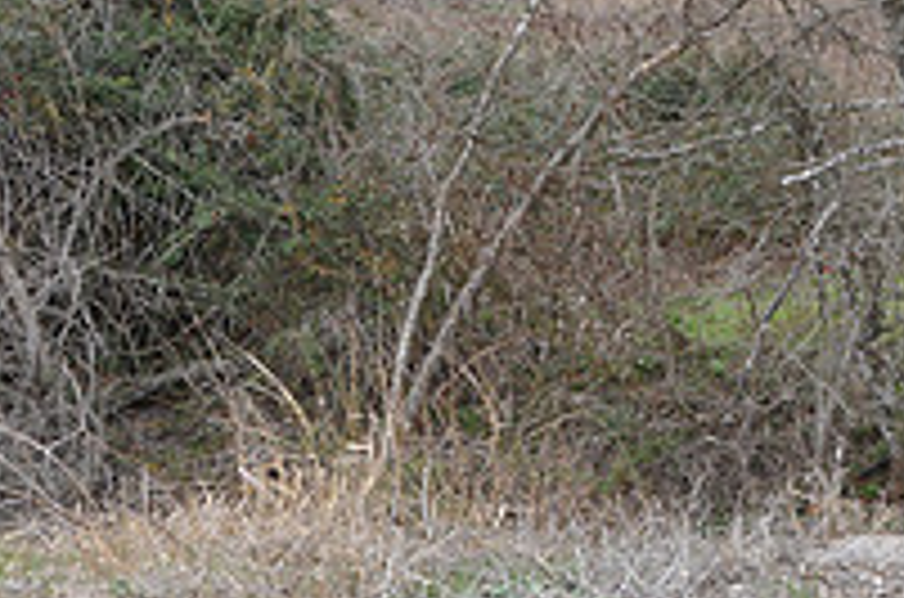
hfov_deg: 23.8
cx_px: 1084
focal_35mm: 78
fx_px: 1954
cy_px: 70
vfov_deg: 17.2
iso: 200
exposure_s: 1/80
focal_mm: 18
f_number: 9
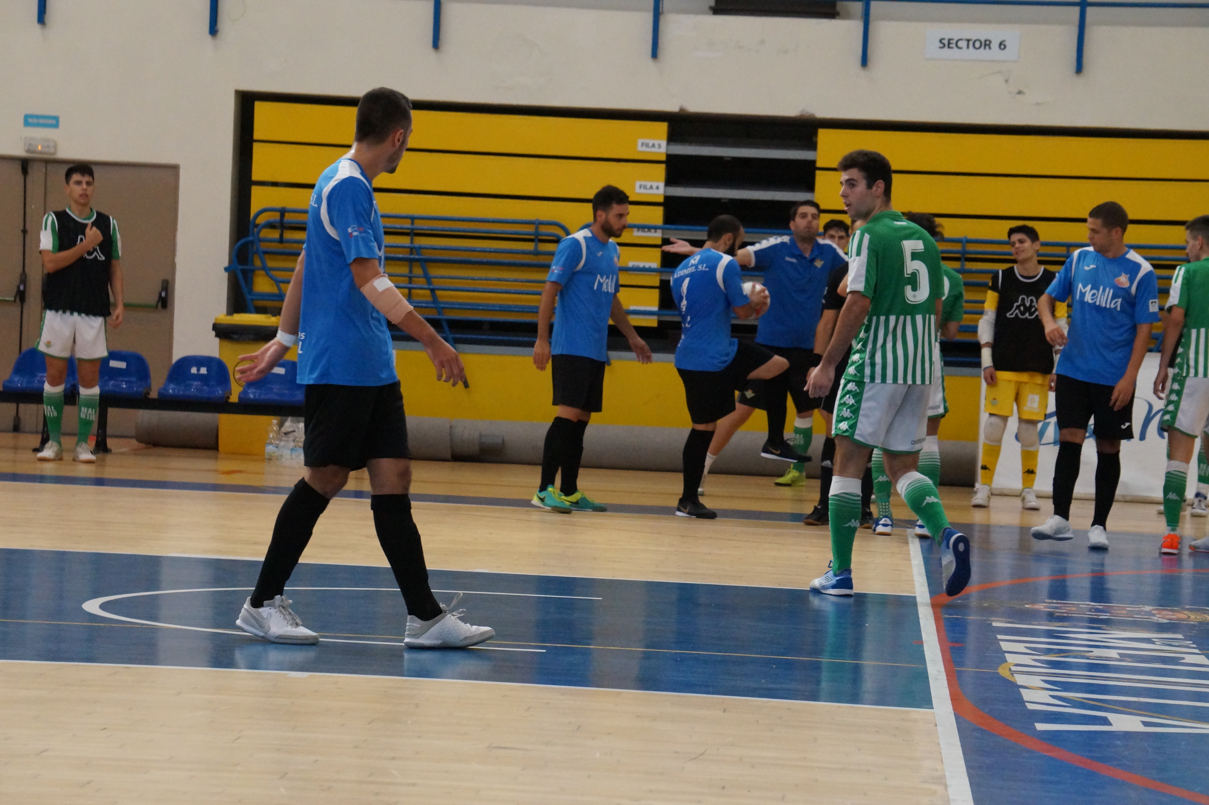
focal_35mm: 110
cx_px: 604
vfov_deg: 12.5
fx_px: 3675
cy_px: 402
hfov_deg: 18.7
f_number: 7.1
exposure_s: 1/320
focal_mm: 73
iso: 3200
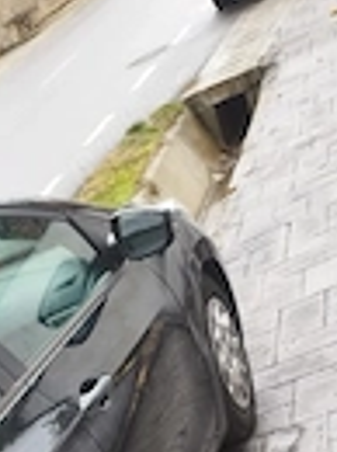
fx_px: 964
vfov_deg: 21.9
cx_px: -24
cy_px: 681
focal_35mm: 74
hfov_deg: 19.1
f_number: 1.89
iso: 50
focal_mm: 5.89
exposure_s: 1/156
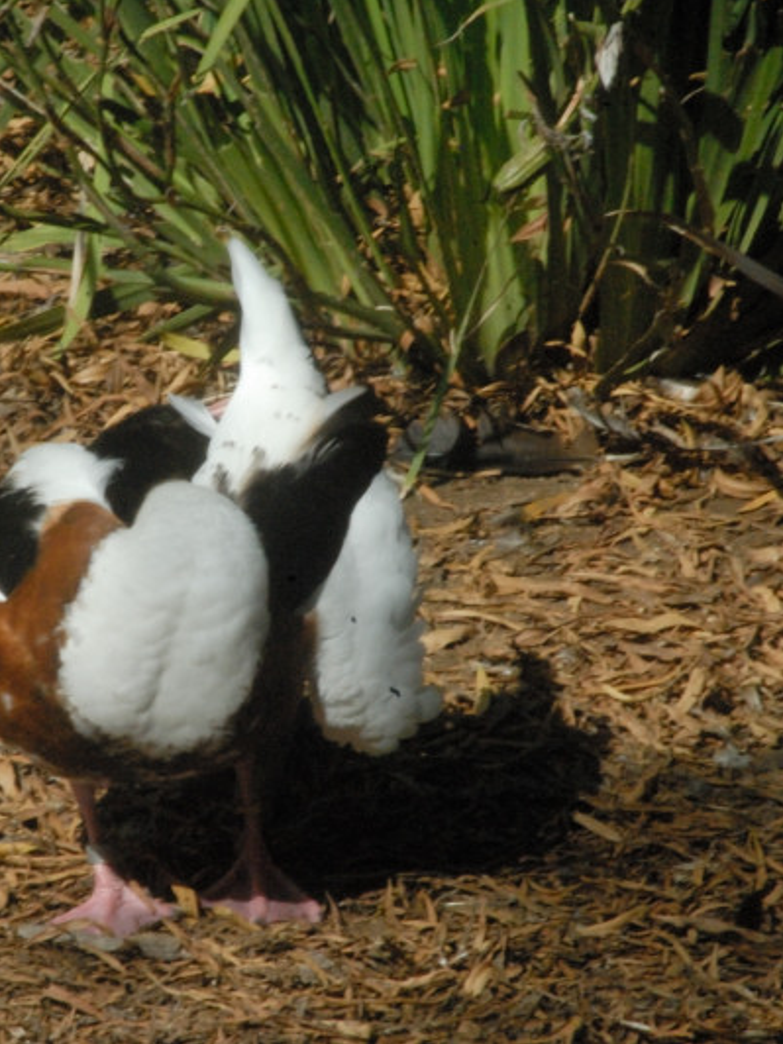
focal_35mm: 651
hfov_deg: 2.3
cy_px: 521
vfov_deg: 3.0
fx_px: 19634
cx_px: 202
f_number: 45
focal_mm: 300
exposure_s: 1/125
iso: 1600
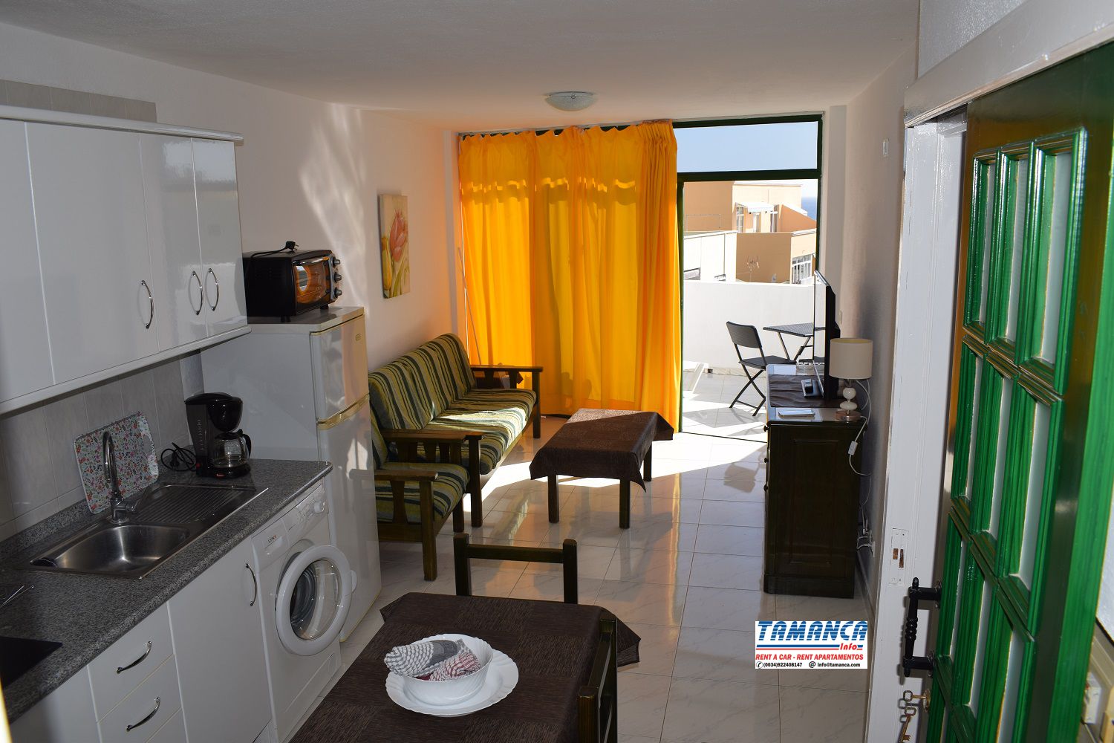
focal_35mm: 27
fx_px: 835
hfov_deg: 67.4
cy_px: 372
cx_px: 557
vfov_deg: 47.9
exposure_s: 1/200
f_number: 8
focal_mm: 18
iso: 100
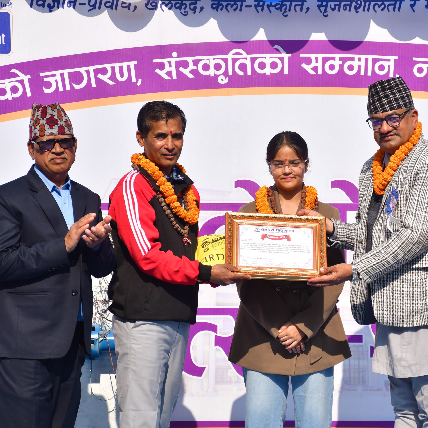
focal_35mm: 154
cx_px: 304
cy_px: 213
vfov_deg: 11.3
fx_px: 2154
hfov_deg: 11.3
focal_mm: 80
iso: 250
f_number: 5.6
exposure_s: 1/1000
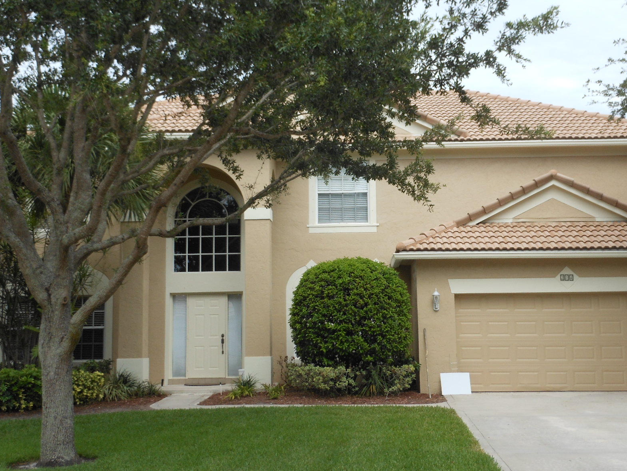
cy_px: 182
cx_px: 339
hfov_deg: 37.5
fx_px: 924
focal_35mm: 51
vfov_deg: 28.5
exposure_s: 1/400
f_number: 4.3
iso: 80
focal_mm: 6.9
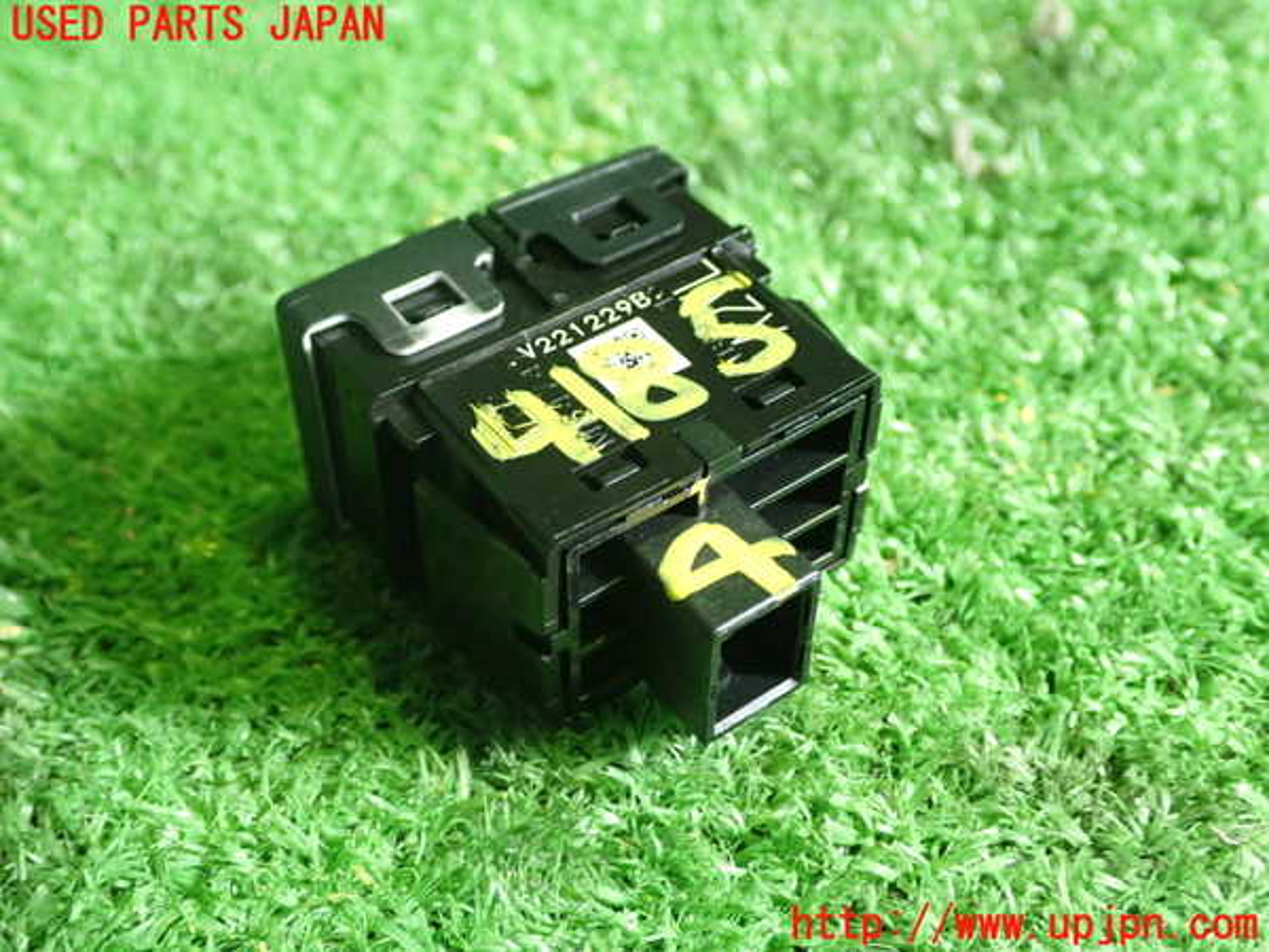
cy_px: 476
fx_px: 1613
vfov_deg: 32.9
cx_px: 634
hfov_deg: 42.9
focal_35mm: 44
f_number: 2.9
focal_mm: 7.84
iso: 800
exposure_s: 1/40
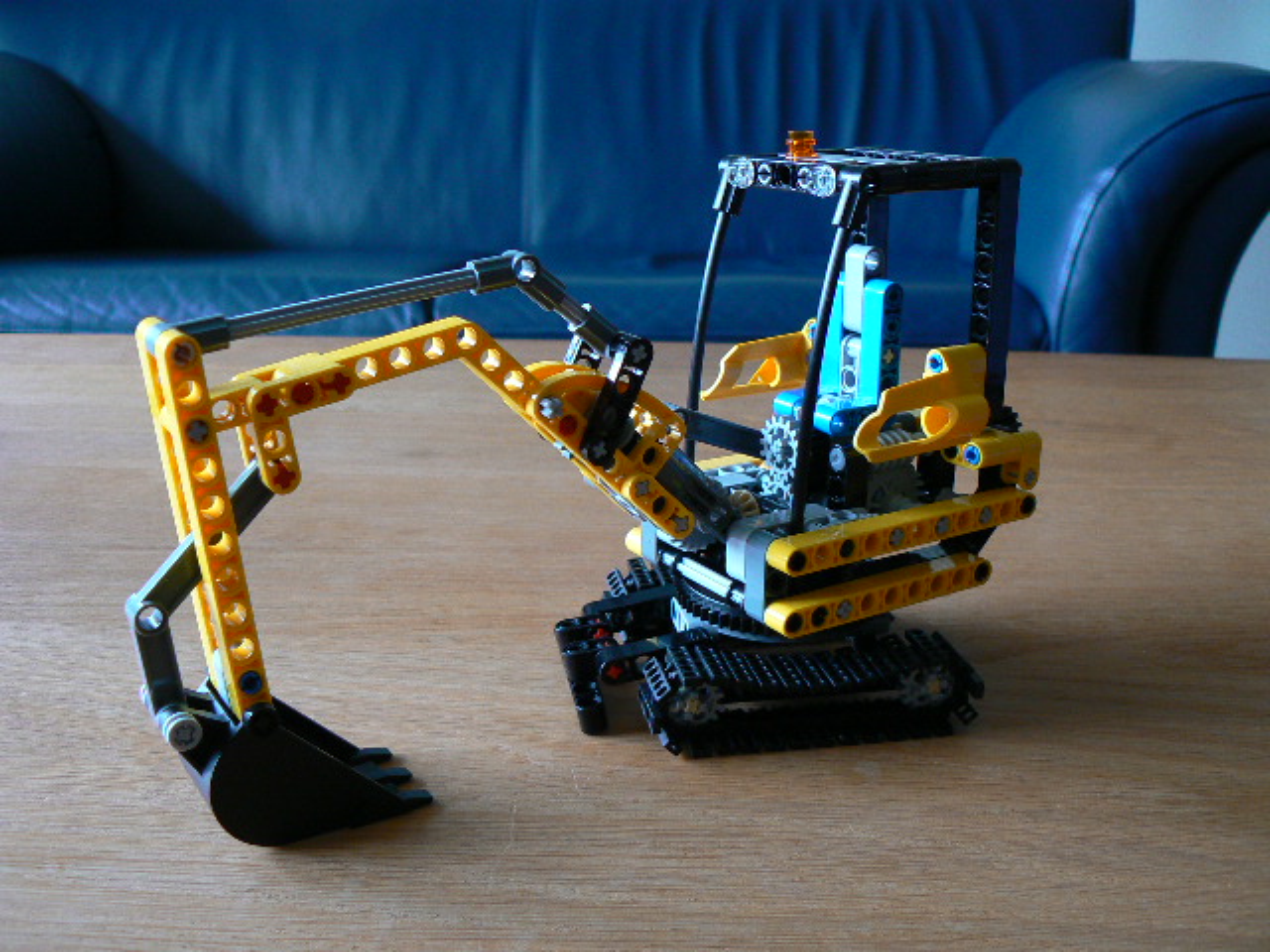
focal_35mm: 36
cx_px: 635
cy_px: 476
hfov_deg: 51.4
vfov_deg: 39.7
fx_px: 1321
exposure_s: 1/2.5
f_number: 2.8
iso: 80
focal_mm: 6
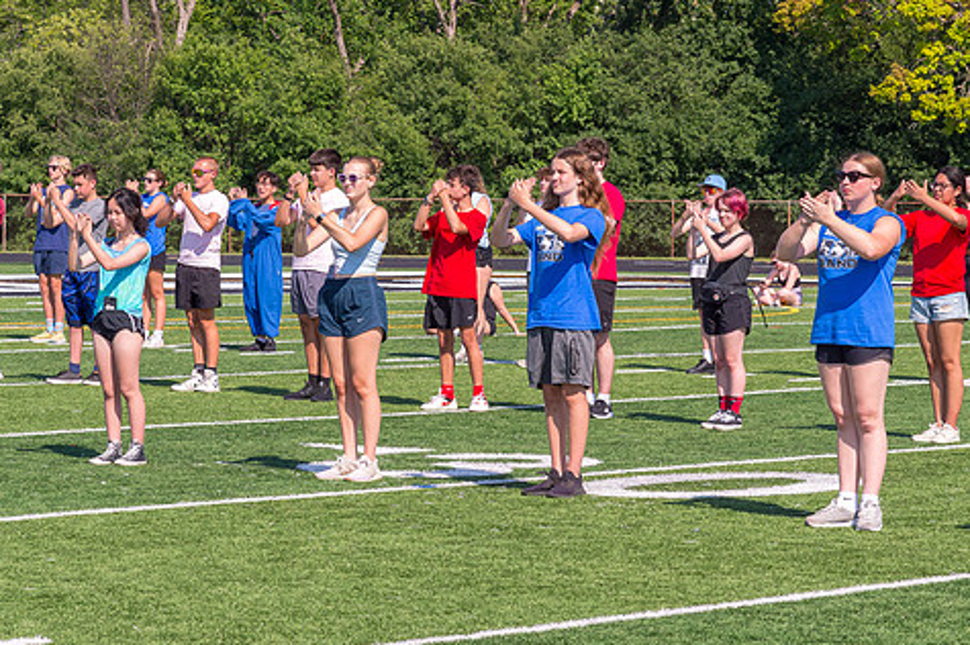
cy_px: 223
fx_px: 3689
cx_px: 555
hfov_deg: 15.0
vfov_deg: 10.0
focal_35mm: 137
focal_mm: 95
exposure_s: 1/500
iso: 1250
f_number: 13
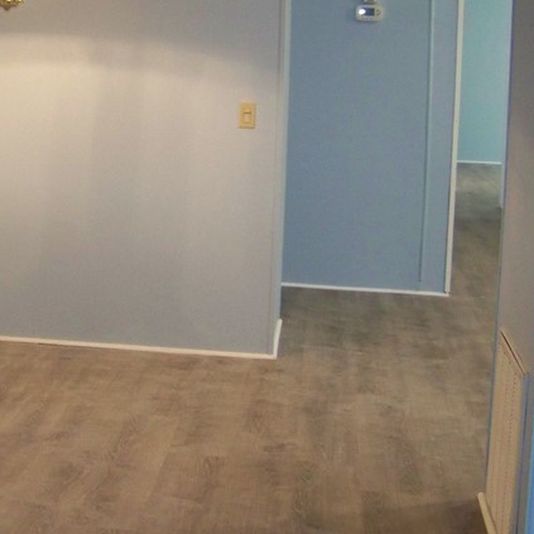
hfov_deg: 21.4
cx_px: -42
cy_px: 170
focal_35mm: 77
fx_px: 1344
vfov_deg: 22.4
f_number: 2.8
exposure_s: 1/30
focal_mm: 5.85
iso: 200
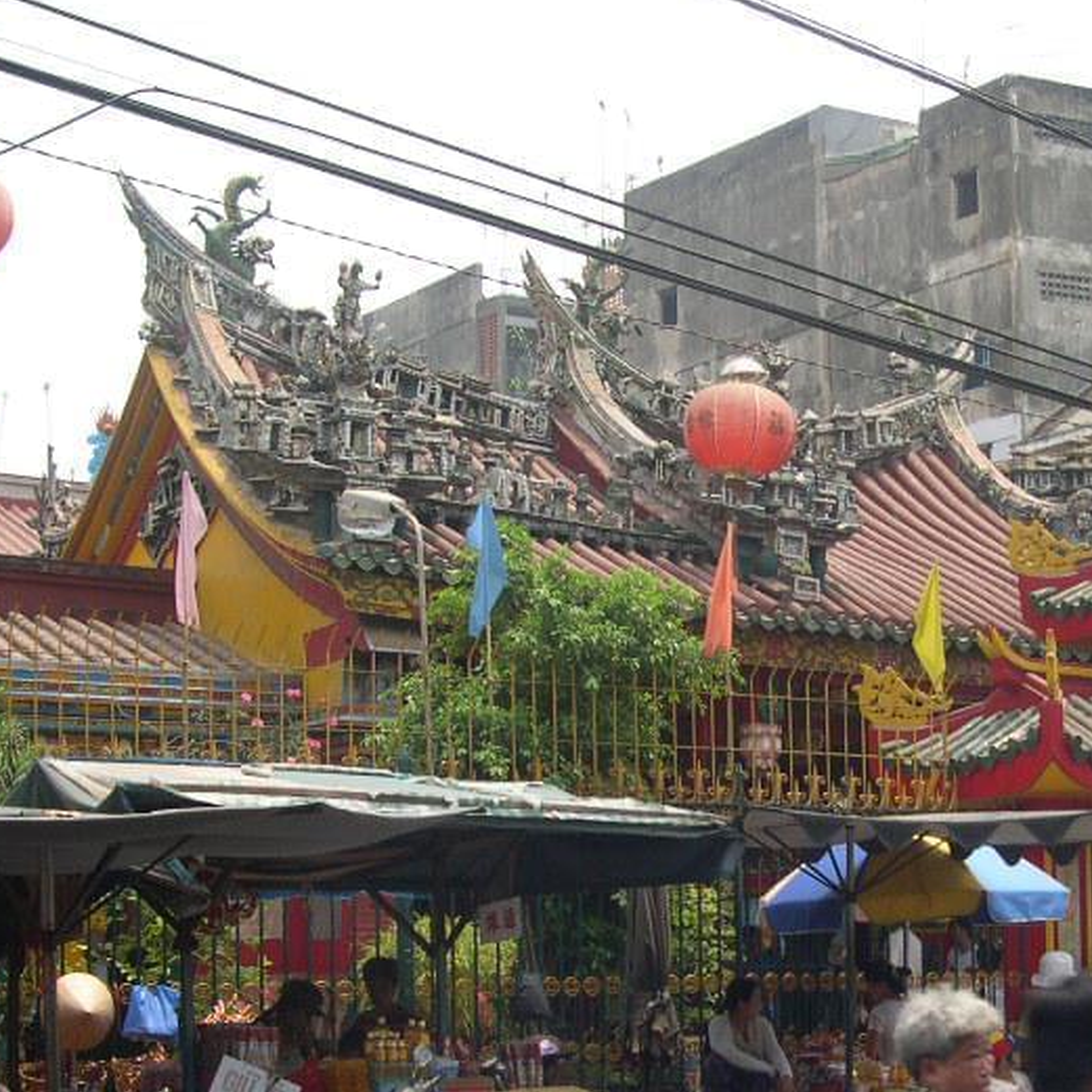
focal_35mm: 66
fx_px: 2356
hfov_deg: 25.9
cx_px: 778
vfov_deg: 25.8
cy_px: 792
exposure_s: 1/100
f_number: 7.6
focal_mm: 8
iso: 100
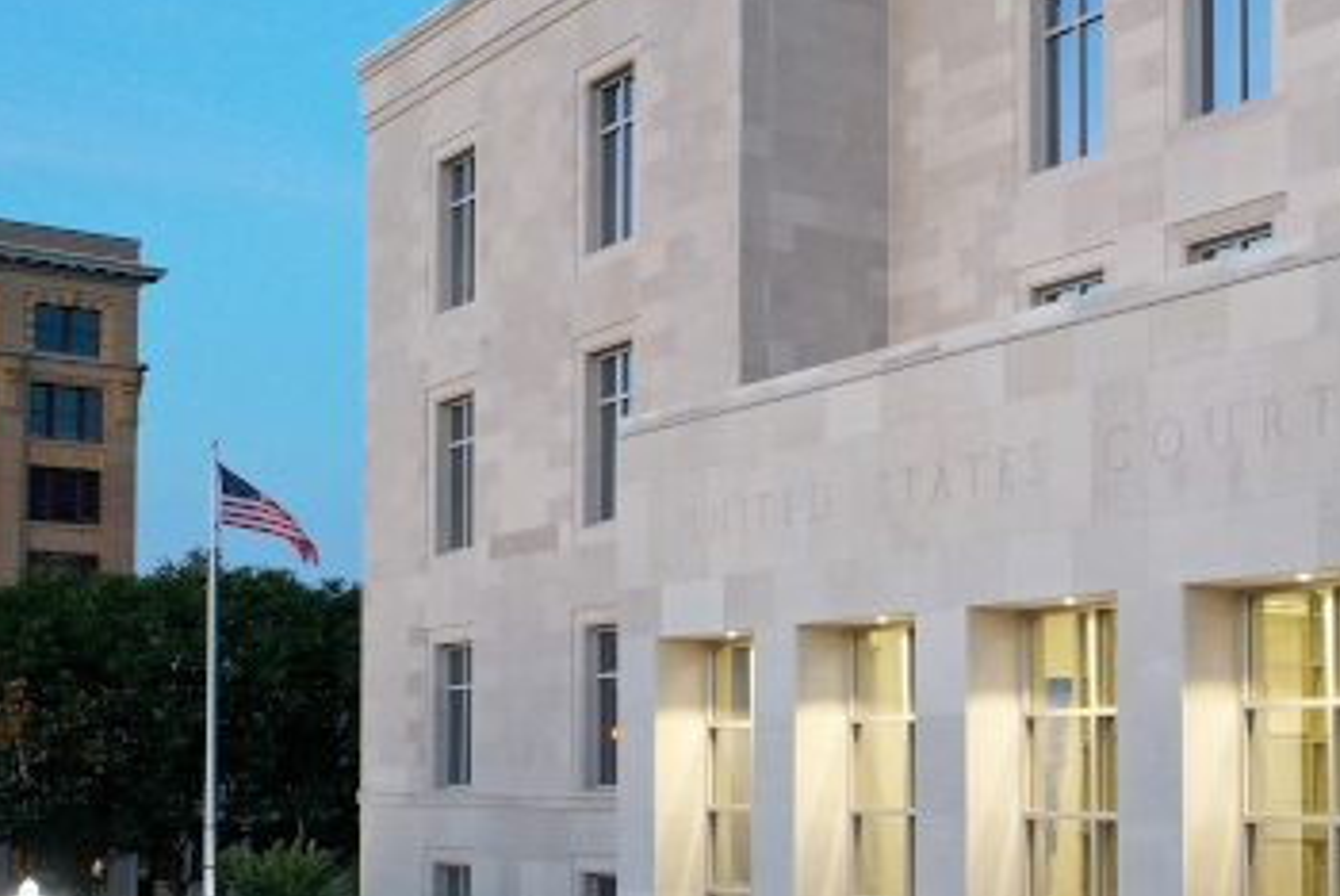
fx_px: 2086
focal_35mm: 56
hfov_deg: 34.3
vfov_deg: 23.9
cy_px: 687
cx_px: 1110
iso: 400
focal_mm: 10.26
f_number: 2.8
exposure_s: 1/25
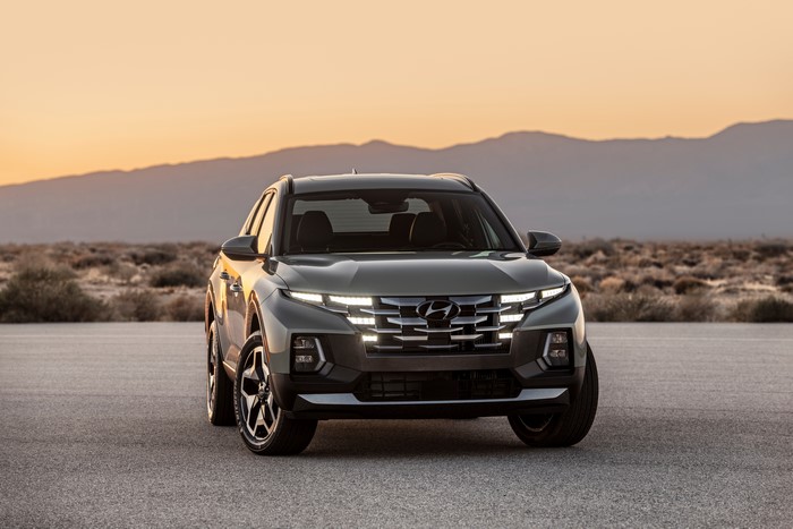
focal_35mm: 116
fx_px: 2556
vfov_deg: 11.8
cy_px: 264
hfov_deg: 17.6
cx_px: 396
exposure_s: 1/30
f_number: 5
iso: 64
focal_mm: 116
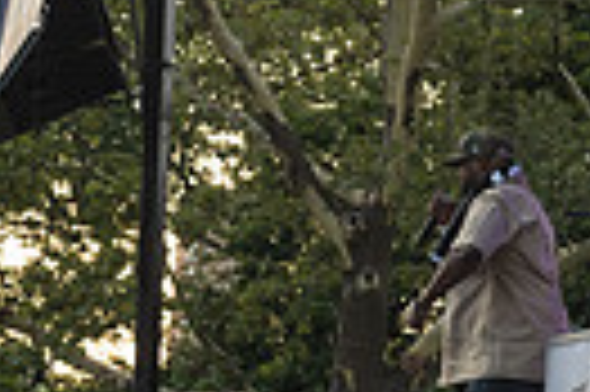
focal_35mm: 151
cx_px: 1081
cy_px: 304
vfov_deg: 9.0
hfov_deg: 12.4
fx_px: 2472
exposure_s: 1/640
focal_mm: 34
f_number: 4
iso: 1000
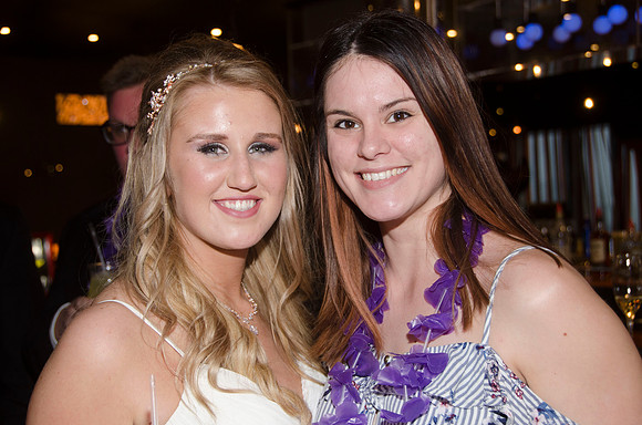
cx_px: 321
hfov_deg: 30.6
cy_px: 212
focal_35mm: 66
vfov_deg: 20.5
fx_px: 1174
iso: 400
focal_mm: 44
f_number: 5.6
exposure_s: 1/60
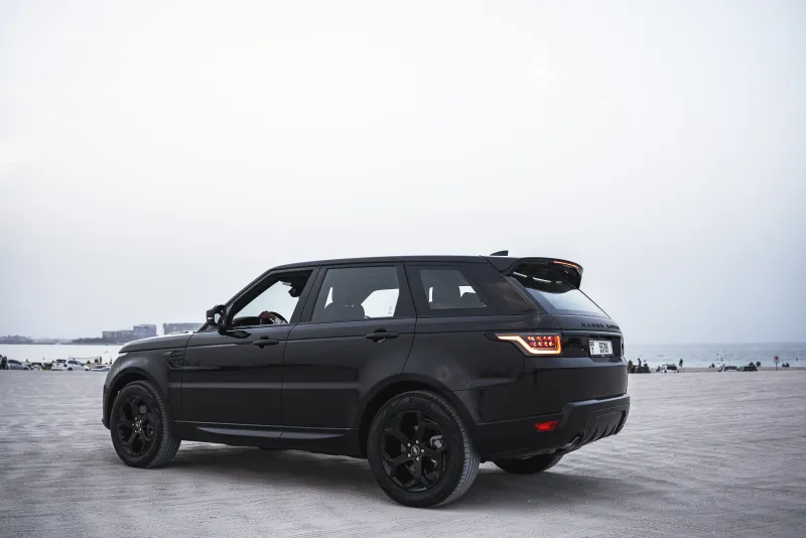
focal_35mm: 35
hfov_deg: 54.4
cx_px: 403
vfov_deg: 37.9
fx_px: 784
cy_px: 269
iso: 320
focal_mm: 35
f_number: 2.8
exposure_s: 1/250
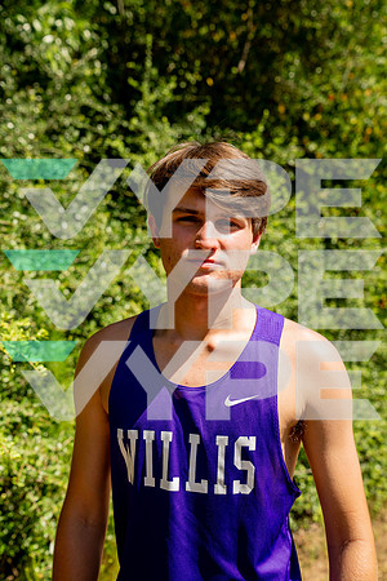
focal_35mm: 54
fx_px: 871
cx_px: 194
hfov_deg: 25.1
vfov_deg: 36.9
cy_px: 290
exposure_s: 1/400
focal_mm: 54
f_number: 4.5
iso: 100
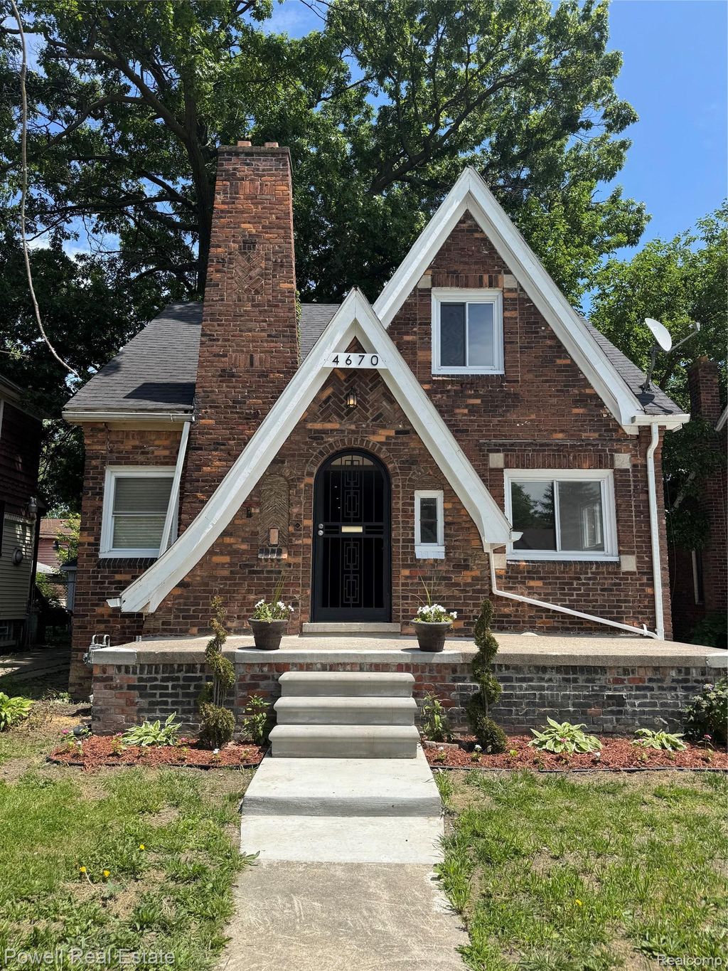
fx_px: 673
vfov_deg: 71.6
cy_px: 486
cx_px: 364
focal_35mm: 24
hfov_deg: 56.8
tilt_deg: +9.7
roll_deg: -0.1
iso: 80
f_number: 1.78
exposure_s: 1/3247
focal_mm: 6.76
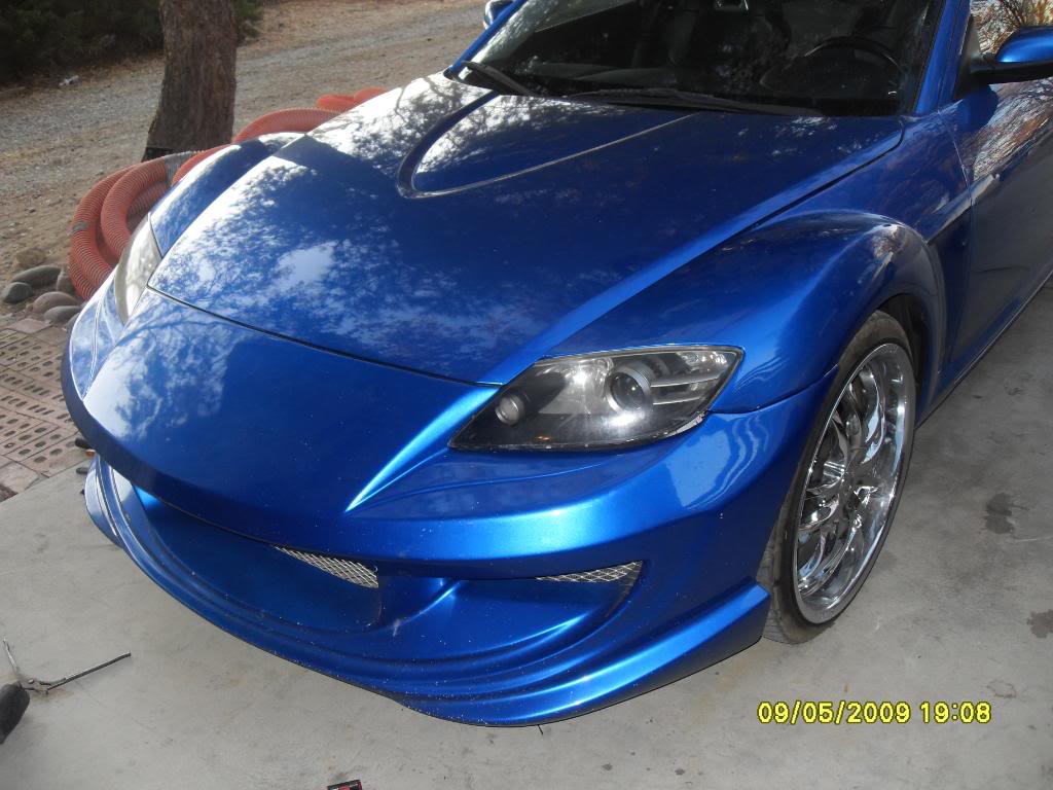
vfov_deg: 41.8
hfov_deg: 54.0
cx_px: 526
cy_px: 395
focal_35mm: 34
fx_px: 1034
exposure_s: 1/45
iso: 100
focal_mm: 6.3
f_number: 2.8
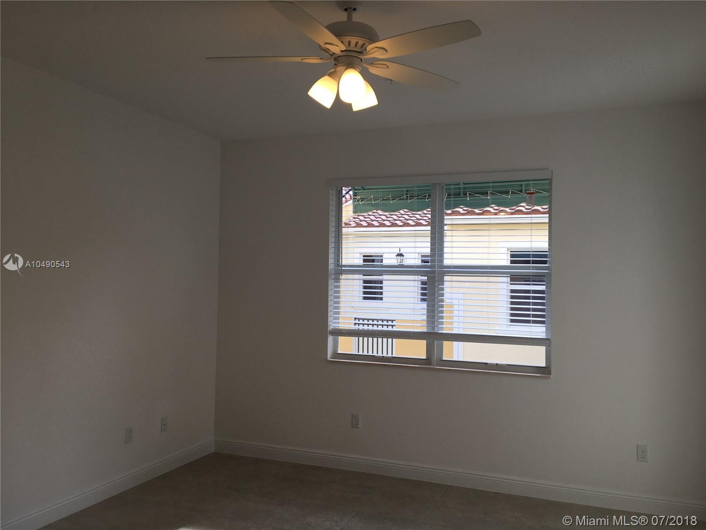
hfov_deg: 61.7
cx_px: 353
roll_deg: -0.3
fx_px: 591
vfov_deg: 48.2
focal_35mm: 29
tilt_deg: +4.8
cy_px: 265
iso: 25
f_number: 2.2
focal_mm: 4.15
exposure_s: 1/120
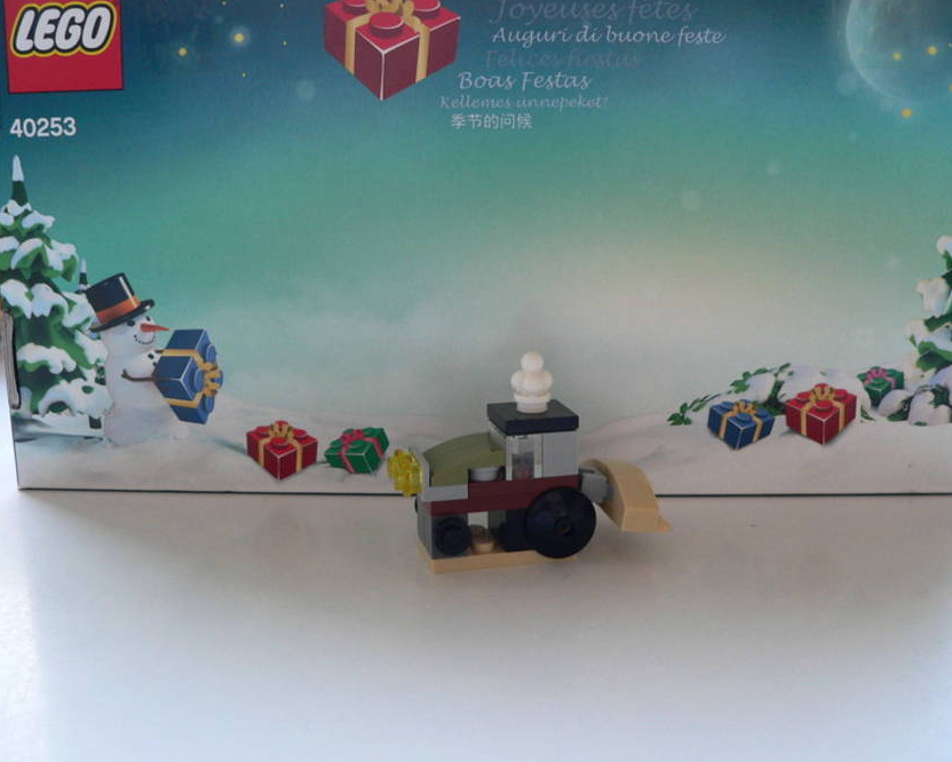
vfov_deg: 39.2
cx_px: 510
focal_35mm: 38
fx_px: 1071
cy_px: 383
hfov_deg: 47.9
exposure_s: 1/40
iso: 200
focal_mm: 6
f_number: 2.8
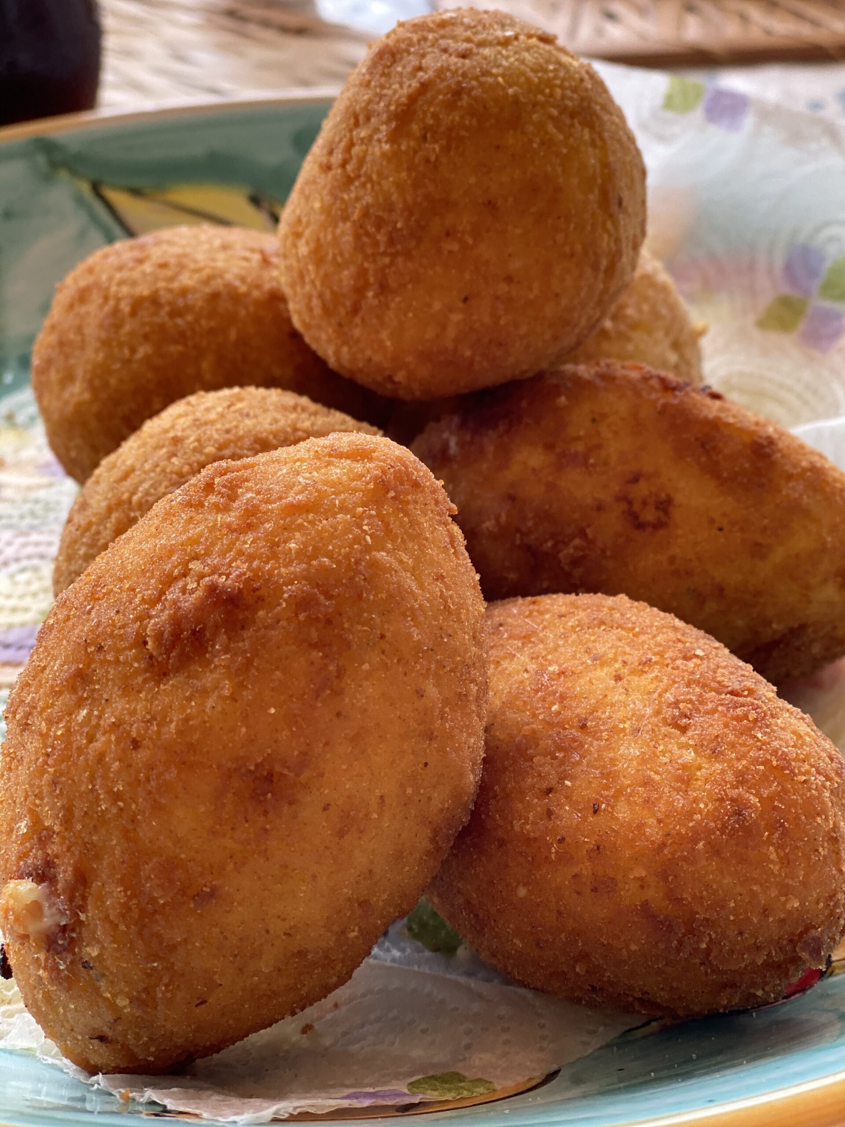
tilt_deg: -33.6
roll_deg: +1.1
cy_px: 564
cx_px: 422
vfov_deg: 36.8
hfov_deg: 28.0
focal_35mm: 52
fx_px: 1692
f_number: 2
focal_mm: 6
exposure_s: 1/122
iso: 50
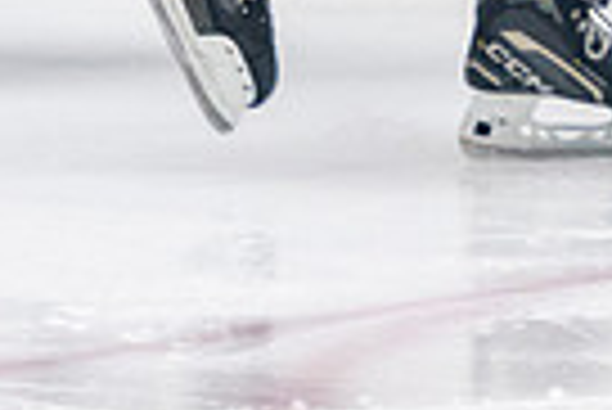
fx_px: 20864
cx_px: 360
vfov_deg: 1.1
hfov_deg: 1.7
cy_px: -384
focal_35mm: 1226
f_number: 3.2
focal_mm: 160
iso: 2500
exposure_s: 1/640
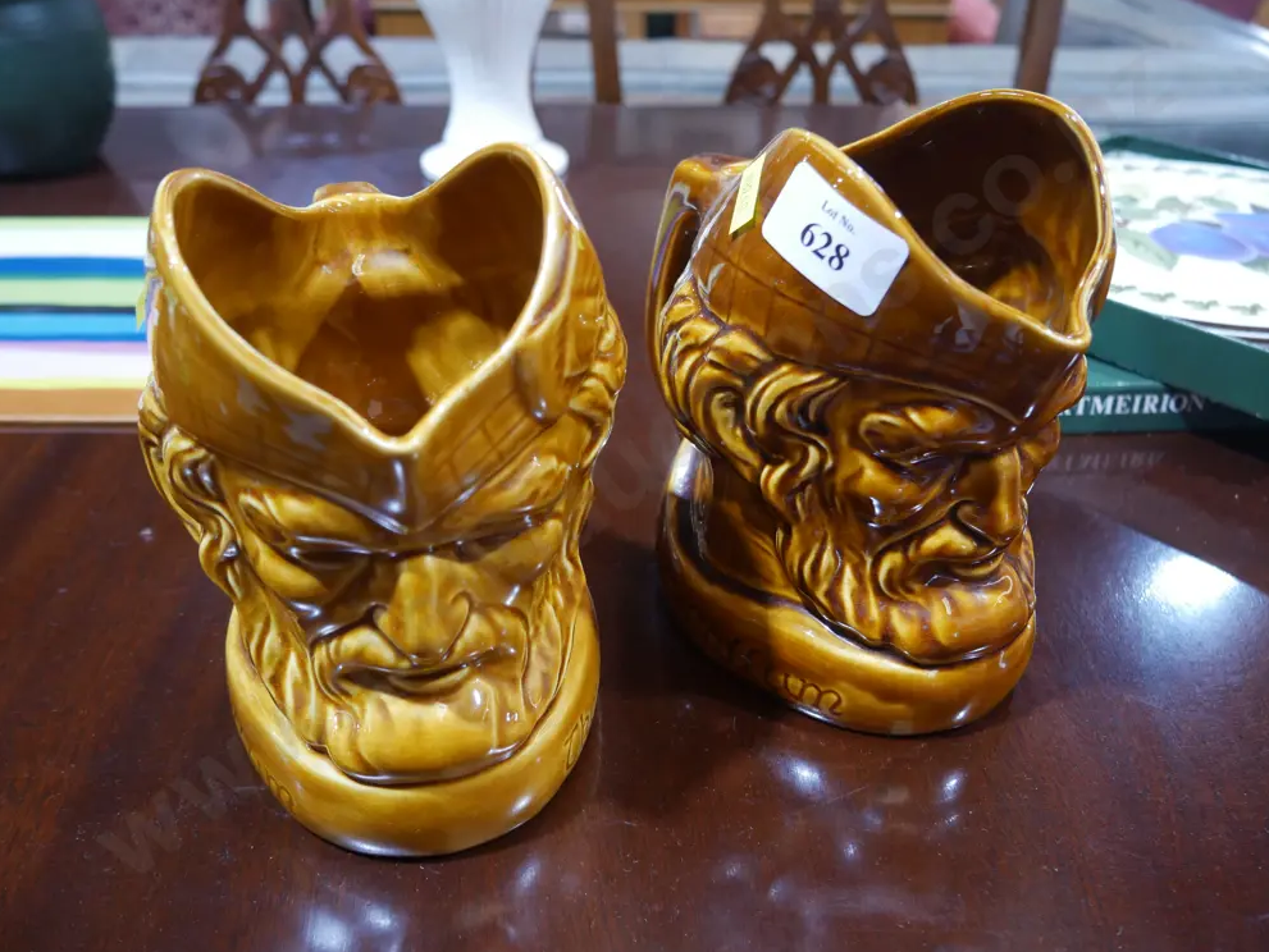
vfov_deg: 45.5
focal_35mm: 31
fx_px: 1137
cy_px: 469
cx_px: 634
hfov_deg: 58.3
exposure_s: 1/60
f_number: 3.6
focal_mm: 15
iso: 640
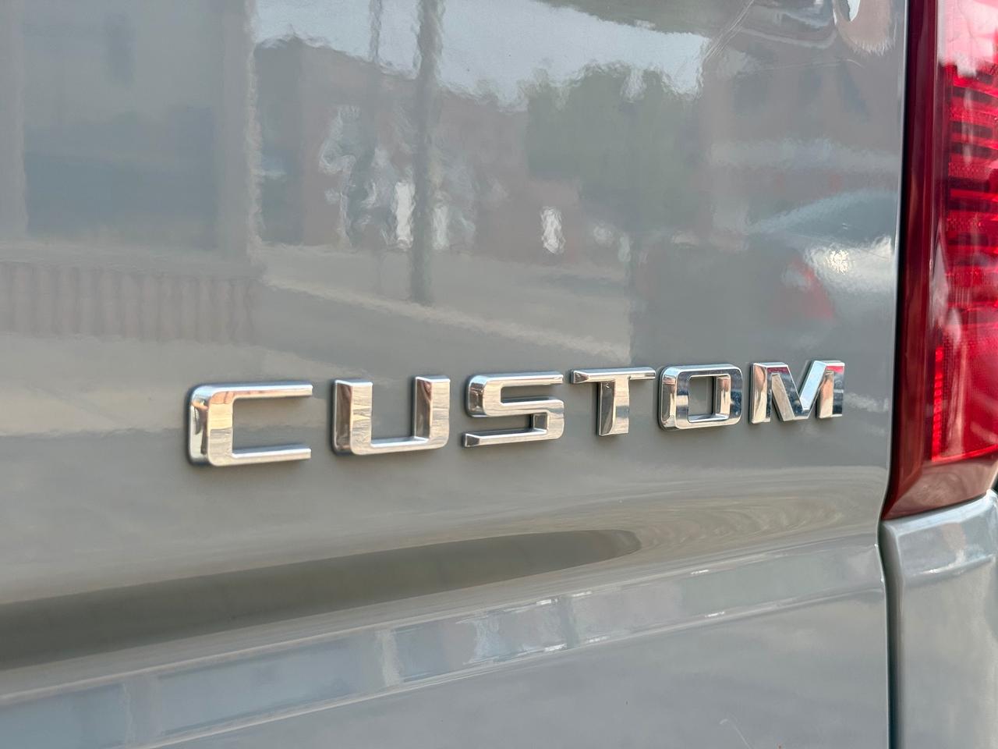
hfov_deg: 39.7
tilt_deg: -2.5
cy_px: 374
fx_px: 1384
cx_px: 499
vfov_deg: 30.3
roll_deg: -0.2
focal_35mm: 48
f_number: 1.78
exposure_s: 1/1608
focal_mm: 6.76
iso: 100
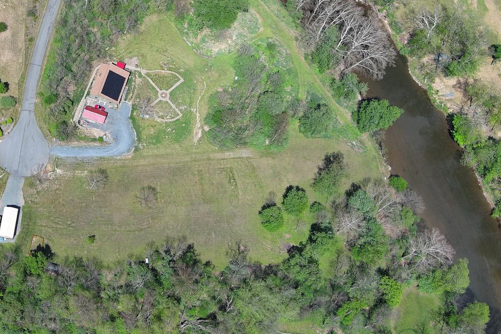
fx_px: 849
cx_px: 39
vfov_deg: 22.0
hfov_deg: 31.2
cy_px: 74
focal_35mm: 61
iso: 100
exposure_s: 1/1029
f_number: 2.8
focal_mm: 10.57
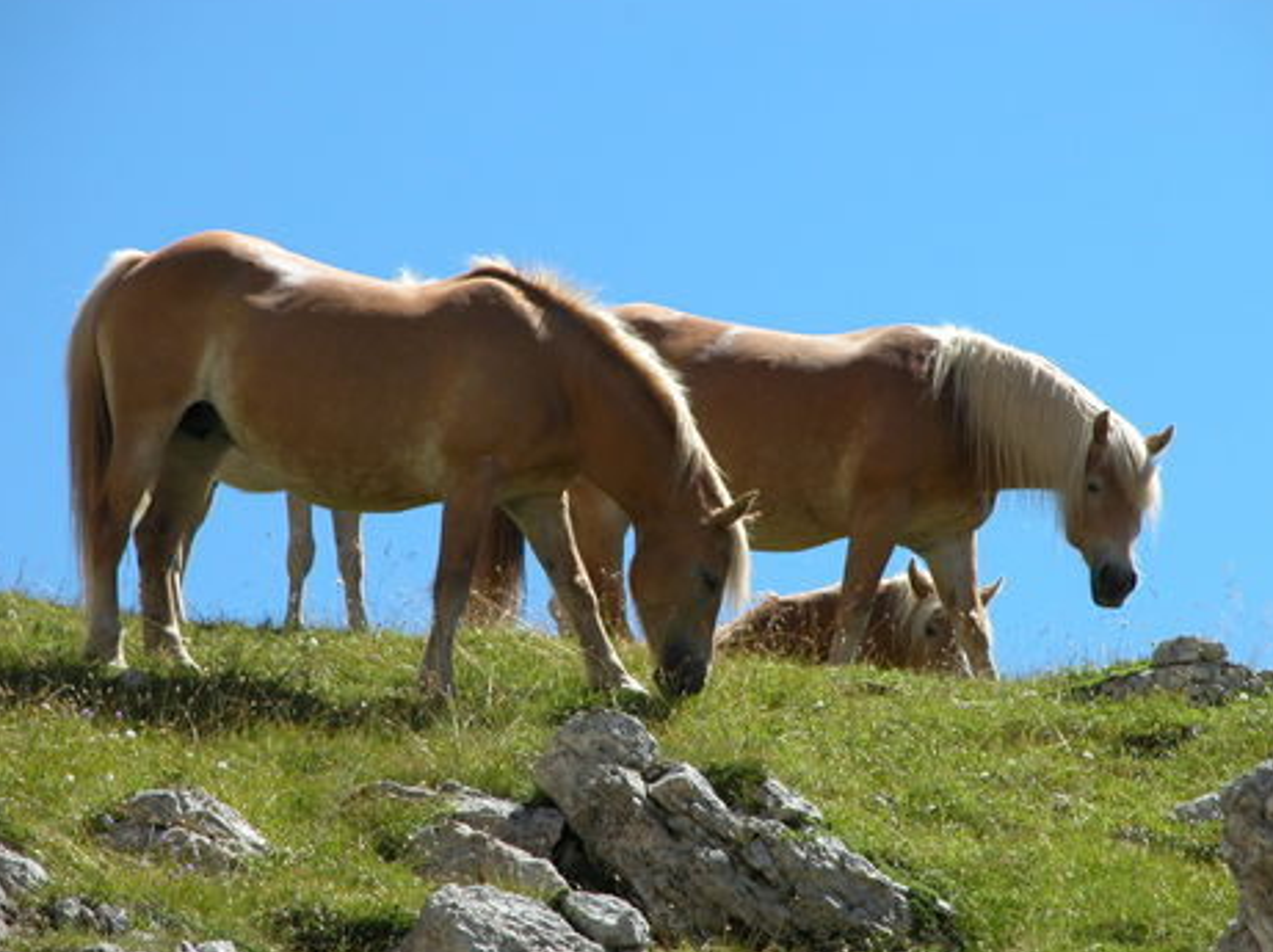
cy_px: 498
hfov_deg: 6.5
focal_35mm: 304
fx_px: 11171
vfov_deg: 4.9
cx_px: 674
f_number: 5.3
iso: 100
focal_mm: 71.2
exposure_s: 1/287
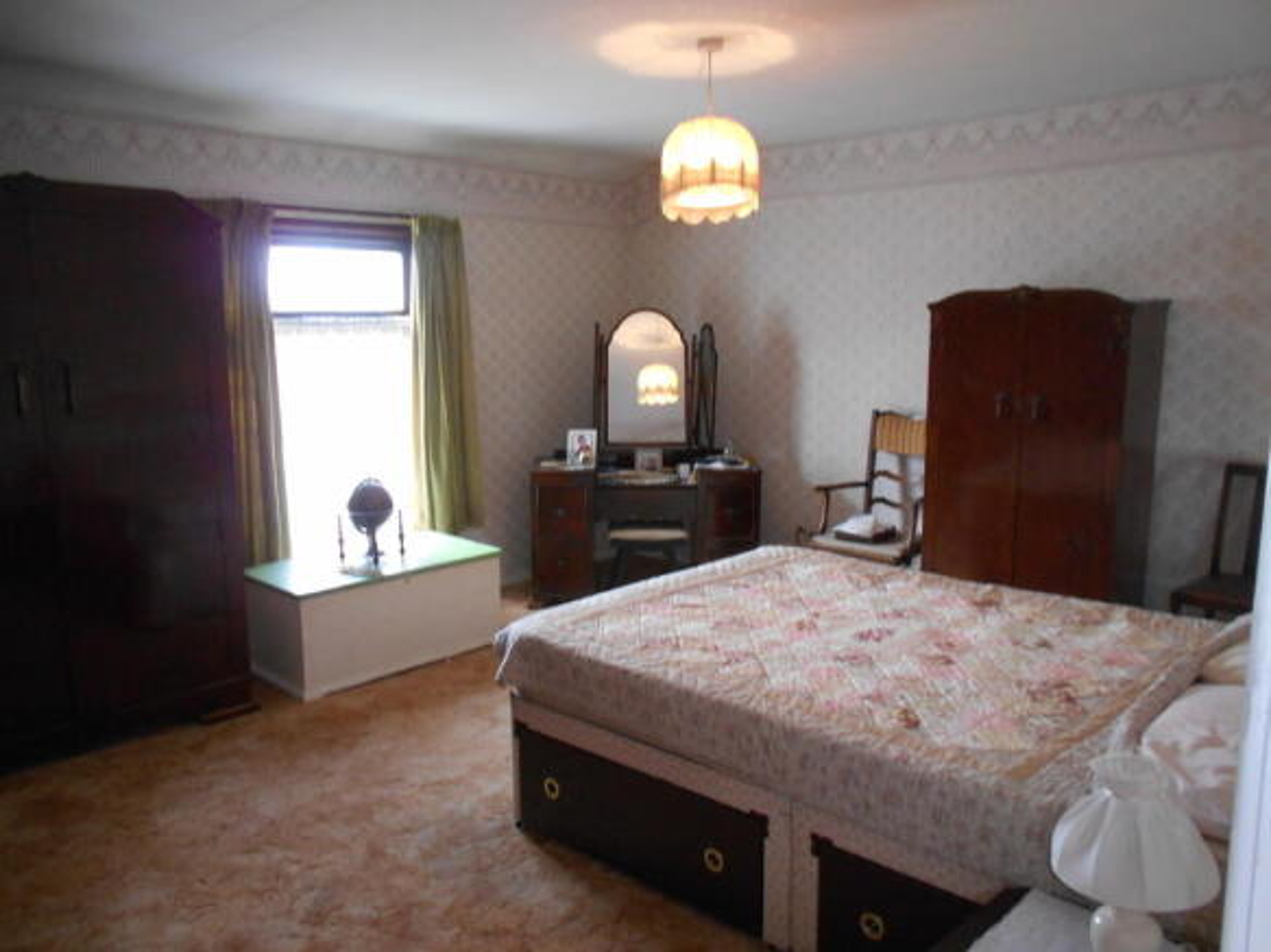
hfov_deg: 67.3
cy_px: 476
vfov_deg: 53.0
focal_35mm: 26
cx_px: 636
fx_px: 954
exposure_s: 1/30
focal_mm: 4.6
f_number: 3.2
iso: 400
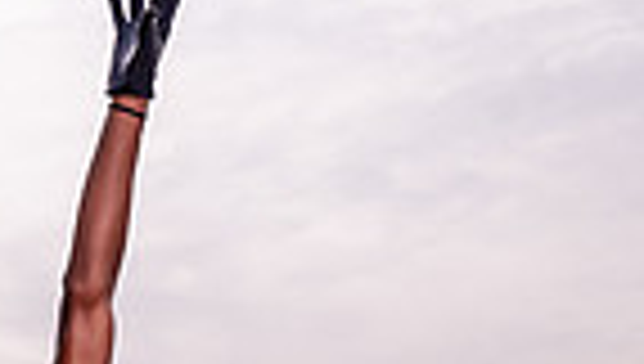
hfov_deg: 16.8
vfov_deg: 8.7
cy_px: 912
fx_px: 2138
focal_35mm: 125
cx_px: -5
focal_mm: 38
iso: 100
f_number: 5.6
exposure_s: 1/1250
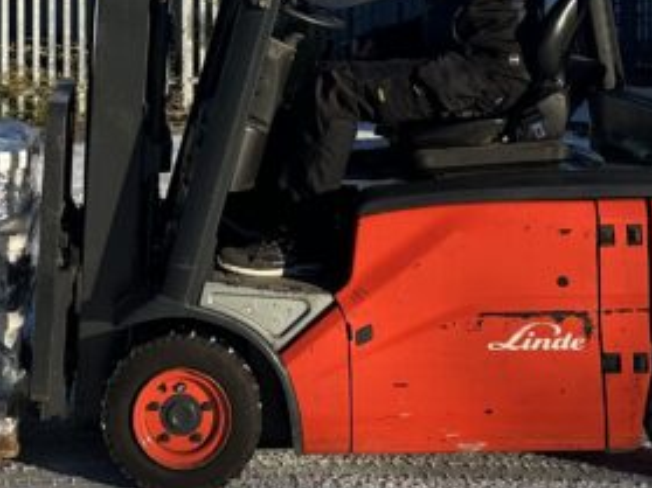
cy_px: -33
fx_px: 1657
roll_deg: +0.3
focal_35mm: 88
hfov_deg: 22.0
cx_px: 147
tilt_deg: +0.2
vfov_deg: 16.3
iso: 80
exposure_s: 1/3472
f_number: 1.78
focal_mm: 6.86
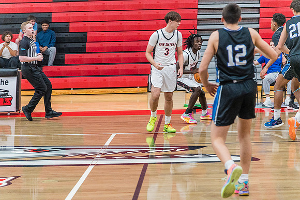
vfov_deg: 11.4
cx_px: 150
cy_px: 100
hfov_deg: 17.1
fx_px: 999
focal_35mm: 120
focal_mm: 120
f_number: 4
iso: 5000
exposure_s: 1/320
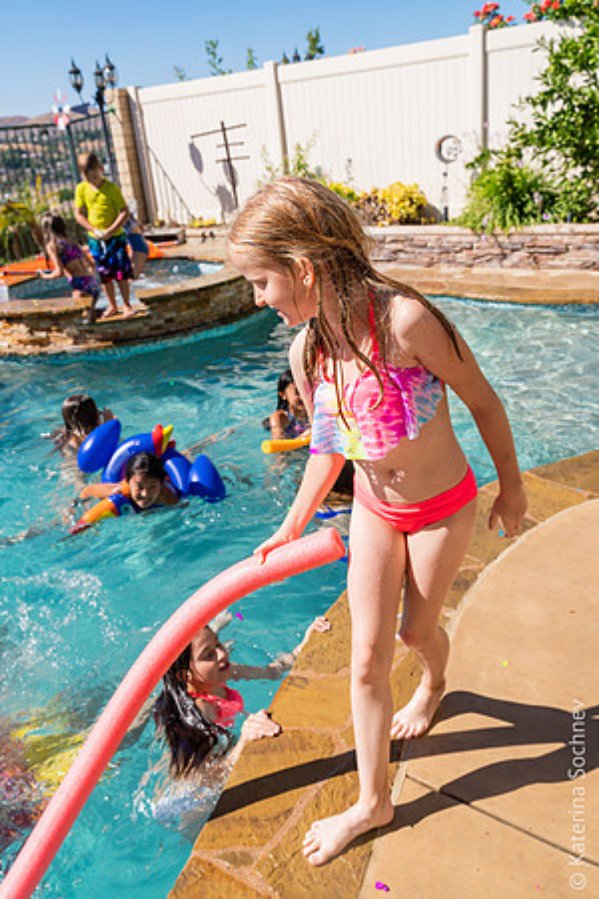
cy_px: 450
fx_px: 749
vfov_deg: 61.9
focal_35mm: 30
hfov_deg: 43.6
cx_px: 300
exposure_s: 1/800
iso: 160
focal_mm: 30
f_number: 6.3
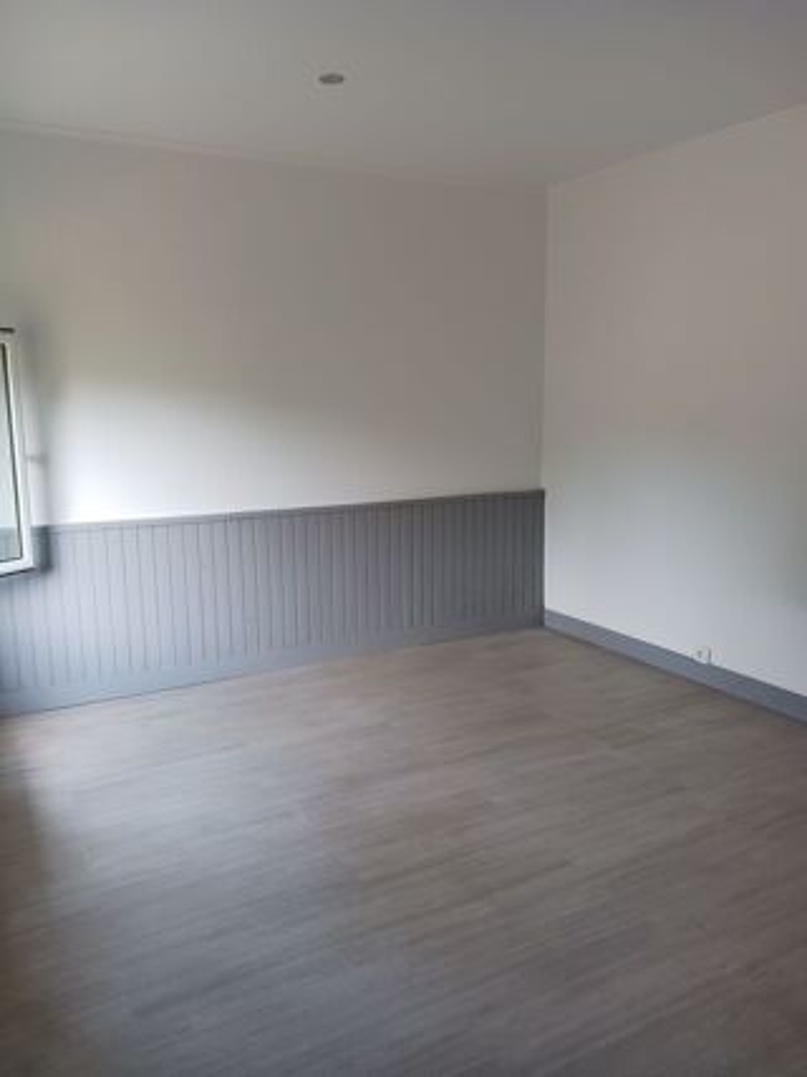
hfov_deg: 51.3
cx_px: 404
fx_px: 840
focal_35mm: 27
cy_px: 538
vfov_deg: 65.3
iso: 125
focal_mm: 4
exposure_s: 1/50
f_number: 1.8
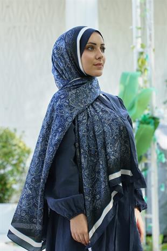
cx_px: 84
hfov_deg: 13.7
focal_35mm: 100
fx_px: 695
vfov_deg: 20.4
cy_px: 126
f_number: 5.6
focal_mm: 100
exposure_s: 1/125
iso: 500
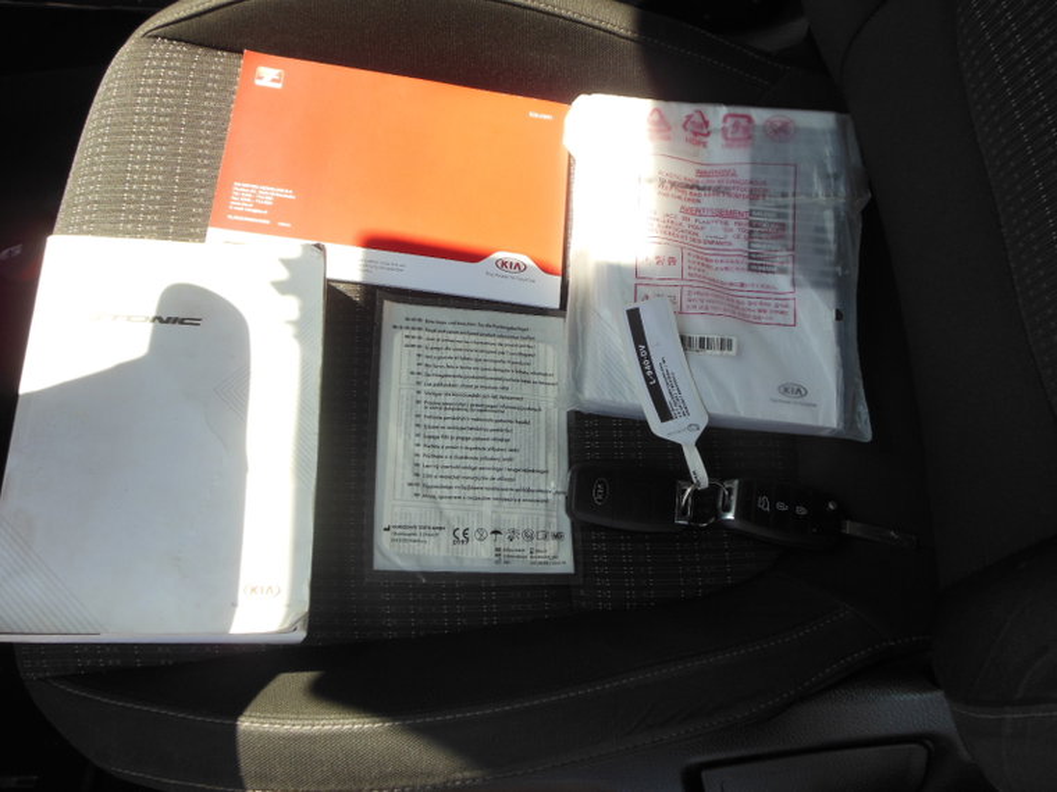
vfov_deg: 48.2
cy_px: 396
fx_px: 886
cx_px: 528
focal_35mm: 29
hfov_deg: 61.7
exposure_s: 1/320
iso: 125
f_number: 3.3
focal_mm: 5.2
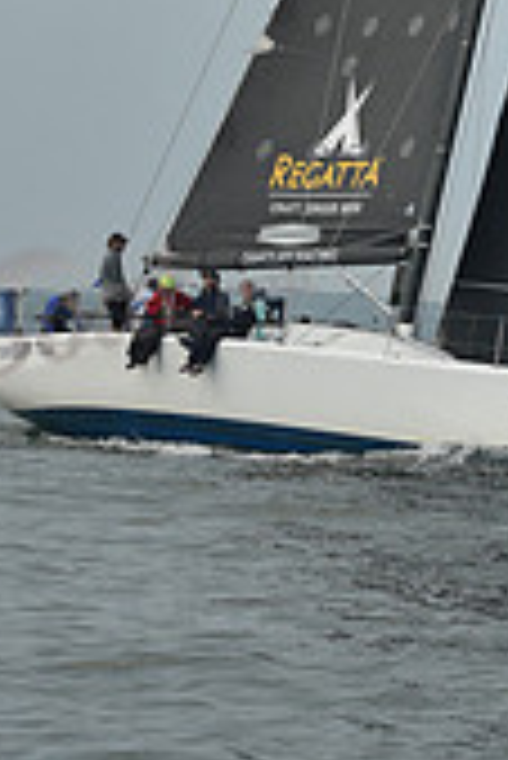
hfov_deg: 4.5
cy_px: -409
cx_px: 546
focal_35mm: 308
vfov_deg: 6.6
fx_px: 6506
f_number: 8
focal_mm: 90
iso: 250
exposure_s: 1/640
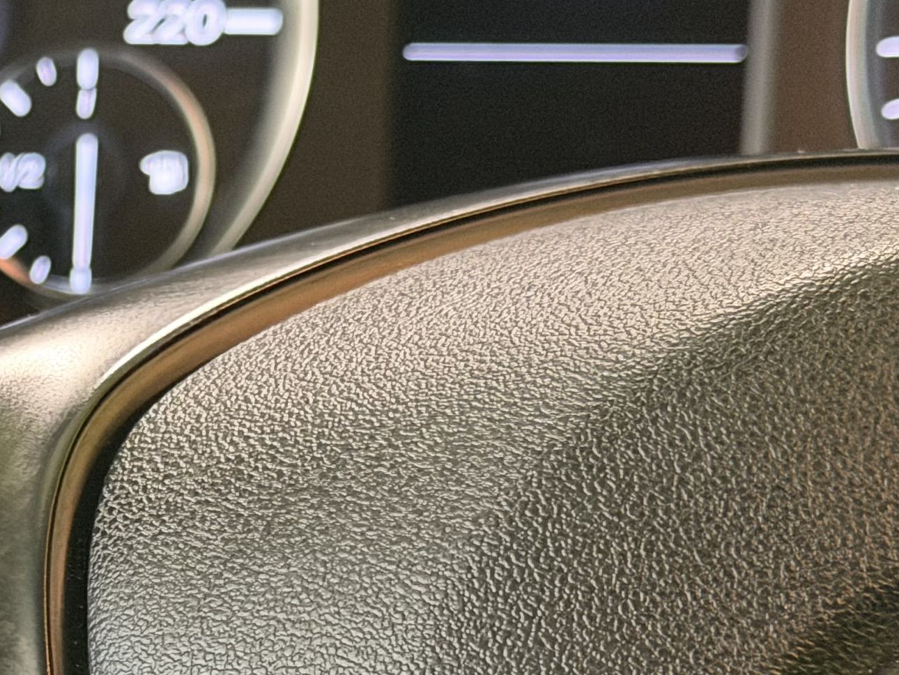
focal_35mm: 150
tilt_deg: -36.3
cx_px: -278
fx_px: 3896
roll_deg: -0.2
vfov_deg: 9.8
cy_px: 769
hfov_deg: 12.7
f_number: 1.78
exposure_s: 1/30
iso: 800
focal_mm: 6.76
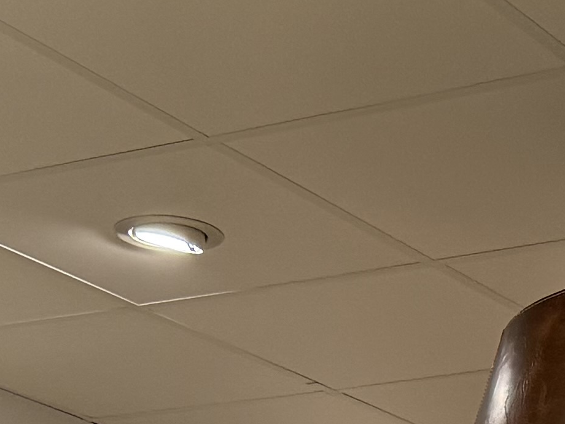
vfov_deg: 9.0
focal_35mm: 149
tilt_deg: +0.8
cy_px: 996
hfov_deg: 13.1
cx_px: 514
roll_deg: -0.7
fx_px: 2432
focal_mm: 6.76
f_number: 1.78
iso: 250
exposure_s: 1/100
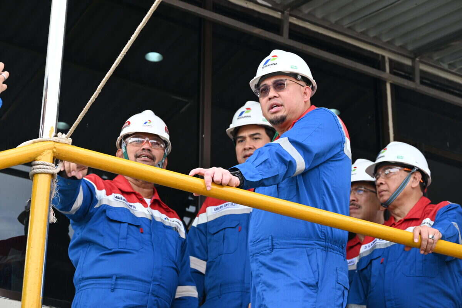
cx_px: 231
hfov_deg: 23.9
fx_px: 1091
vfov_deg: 16.1
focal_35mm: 85
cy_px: 154
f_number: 6.3
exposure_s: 1/250
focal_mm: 85
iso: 400
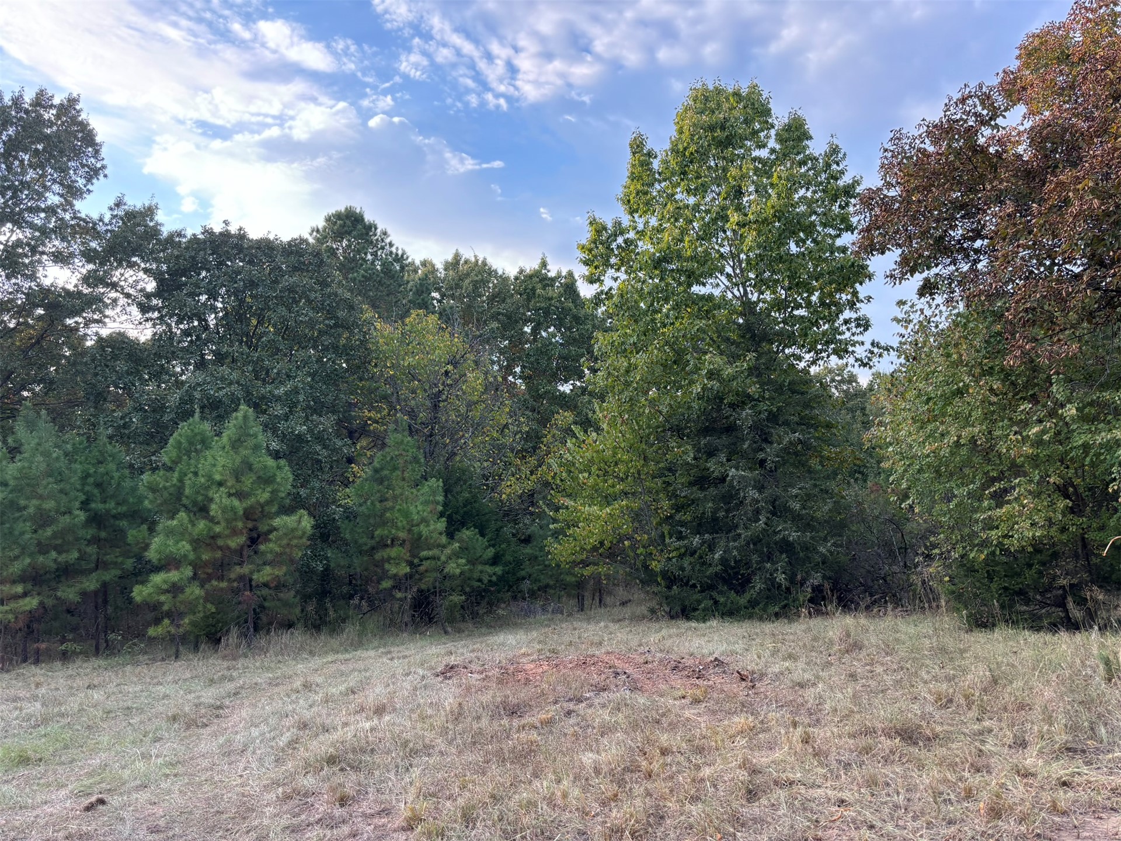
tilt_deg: +6.9
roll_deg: +2.7
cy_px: 420
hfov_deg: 67.3
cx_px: 560
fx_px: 842
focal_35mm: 26
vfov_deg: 53.1
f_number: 1.6
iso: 50
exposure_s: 1/370
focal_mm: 5.96
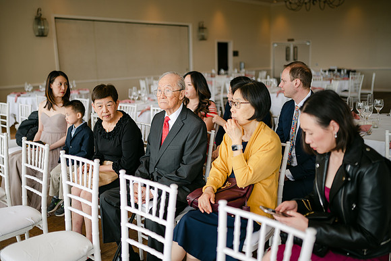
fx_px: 380
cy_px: 130
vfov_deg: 37.8
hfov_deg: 54.5
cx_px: 196
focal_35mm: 35
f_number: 1.4
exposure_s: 1/400
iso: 100
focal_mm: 35
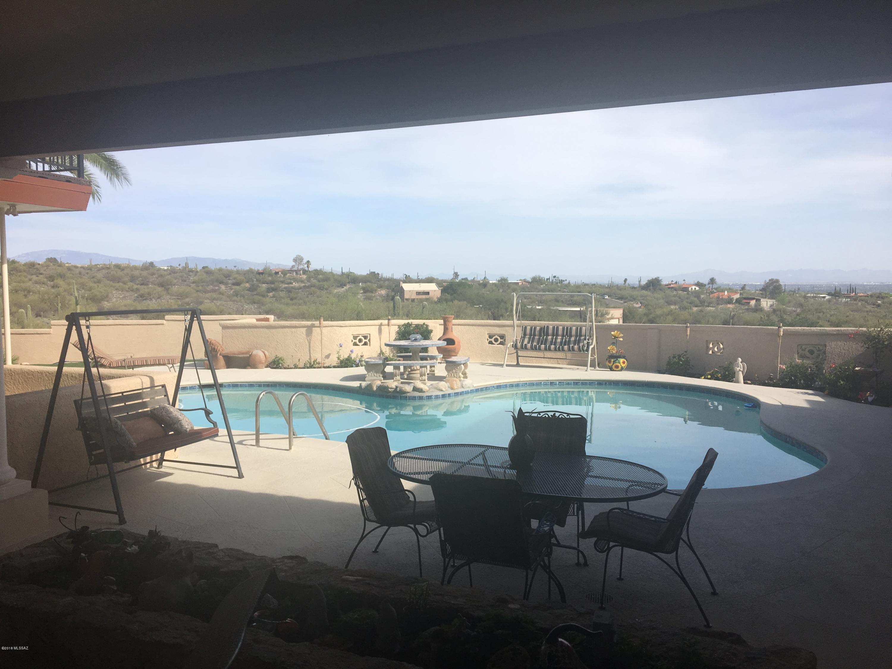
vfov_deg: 48.2
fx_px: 747
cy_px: 334
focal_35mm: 29
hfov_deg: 61.7
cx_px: 446
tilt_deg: -3.2
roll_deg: +2.0
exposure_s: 1/1570
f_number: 2.2
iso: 25
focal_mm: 4.15
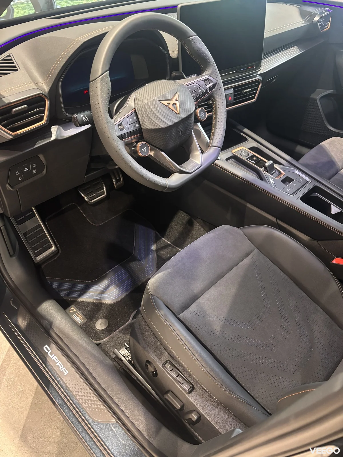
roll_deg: -0.3
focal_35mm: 26
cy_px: 228
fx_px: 344
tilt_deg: -41.7
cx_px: 172
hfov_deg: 53.1
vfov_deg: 67.3
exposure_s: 1/35
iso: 500
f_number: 1.6
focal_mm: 5.96
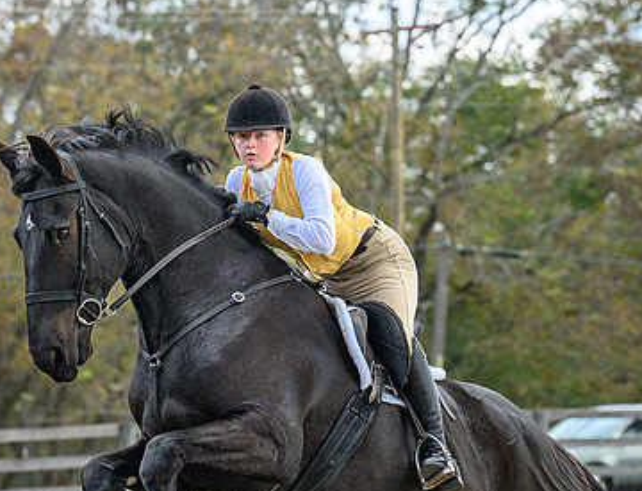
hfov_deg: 7.3
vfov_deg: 5.6
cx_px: -22
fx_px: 4985
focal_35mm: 267
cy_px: 377
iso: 640
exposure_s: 1/1000
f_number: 3.5
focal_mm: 90
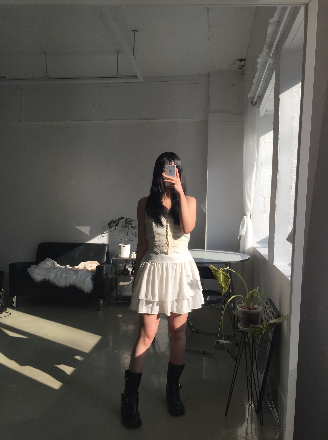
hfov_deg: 48.0
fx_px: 368
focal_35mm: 29
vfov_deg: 61.8
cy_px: 220
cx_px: 164
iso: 32
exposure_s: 1/942
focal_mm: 4.15
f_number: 2.2
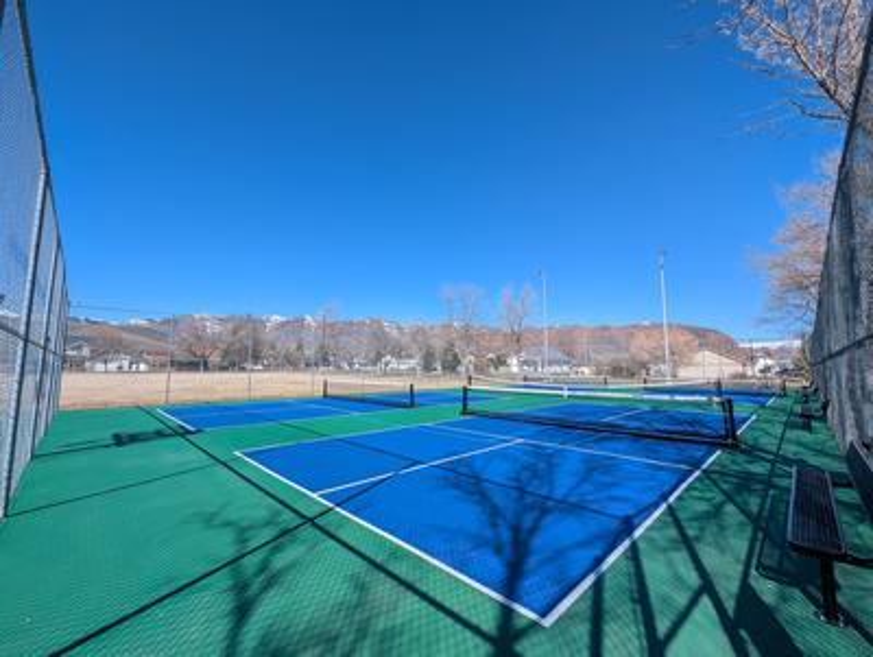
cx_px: 436
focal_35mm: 13
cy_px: 328
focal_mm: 1.95
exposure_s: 1/1597
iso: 45
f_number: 2.2
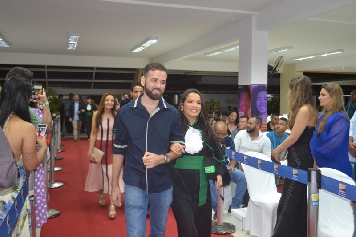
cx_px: 178
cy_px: 118
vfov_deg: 40.0
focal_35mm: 33
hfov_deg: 57.2
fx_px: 326
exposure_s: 1/60
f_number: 4
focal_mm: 22
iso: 1000
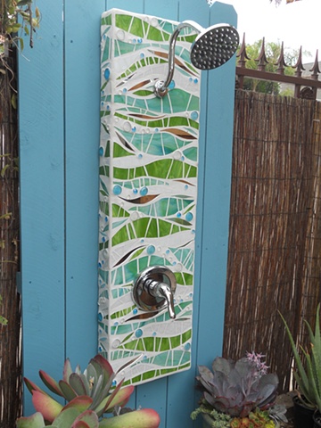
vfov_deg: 49.0
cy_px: 214
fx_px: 470
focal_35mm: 38
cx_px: 160
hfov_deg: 37.7
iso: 80
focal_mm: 6.9
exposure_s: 1/320
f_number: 3.9
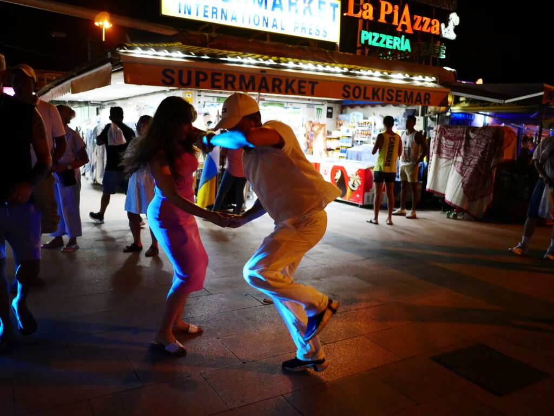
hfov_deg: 59.9
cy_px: 208
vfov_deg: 46.8
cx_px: 277
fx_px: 480
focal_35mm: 30
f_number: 1.7
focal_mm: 15
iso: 3200
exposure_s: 1/250
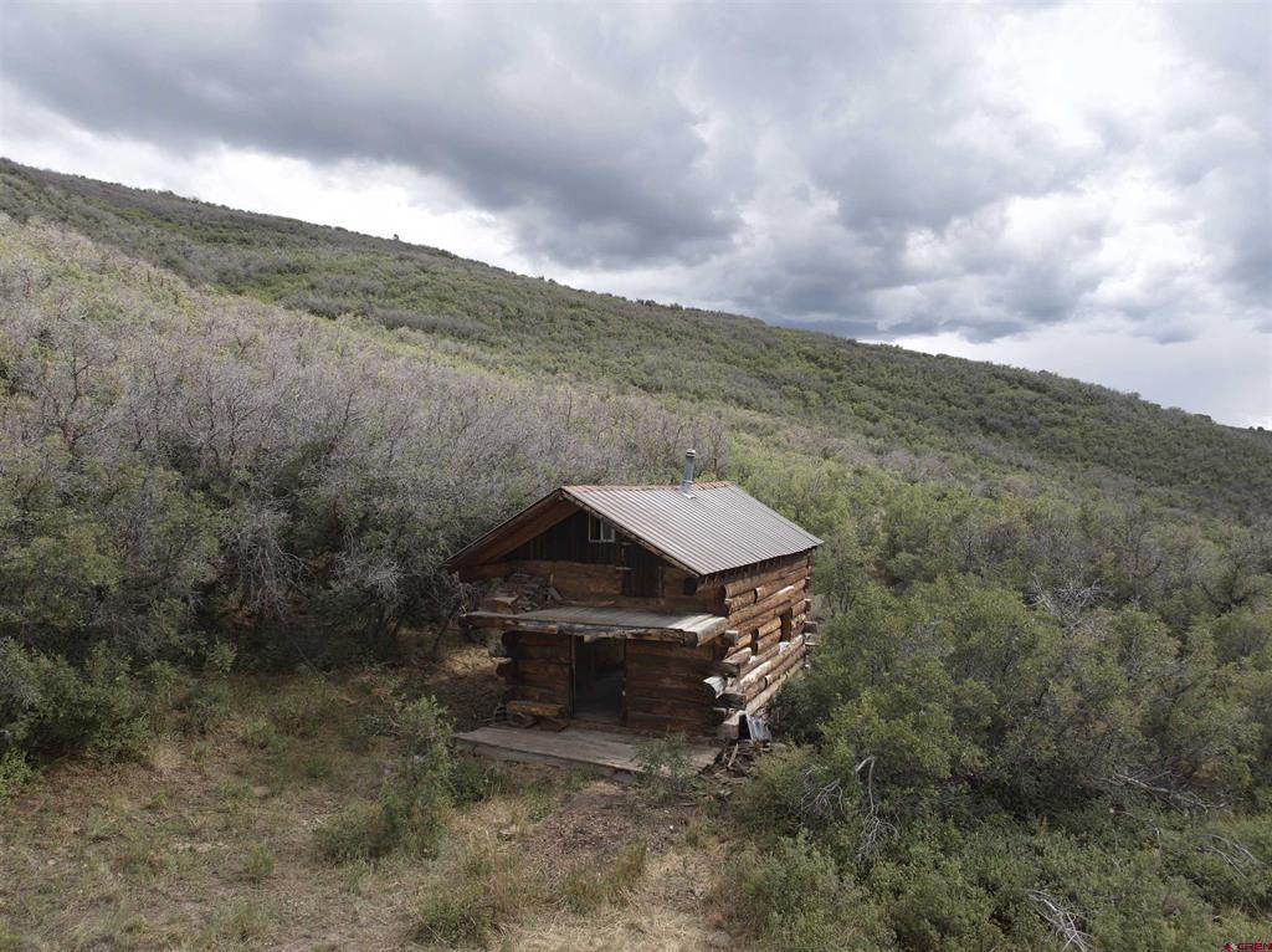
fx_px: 881
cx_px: 636
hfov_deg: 71.6
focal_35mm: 24
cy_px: 476
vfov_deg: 56.7
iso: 110
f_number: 2.8
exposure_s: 1/25
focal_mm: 12.29
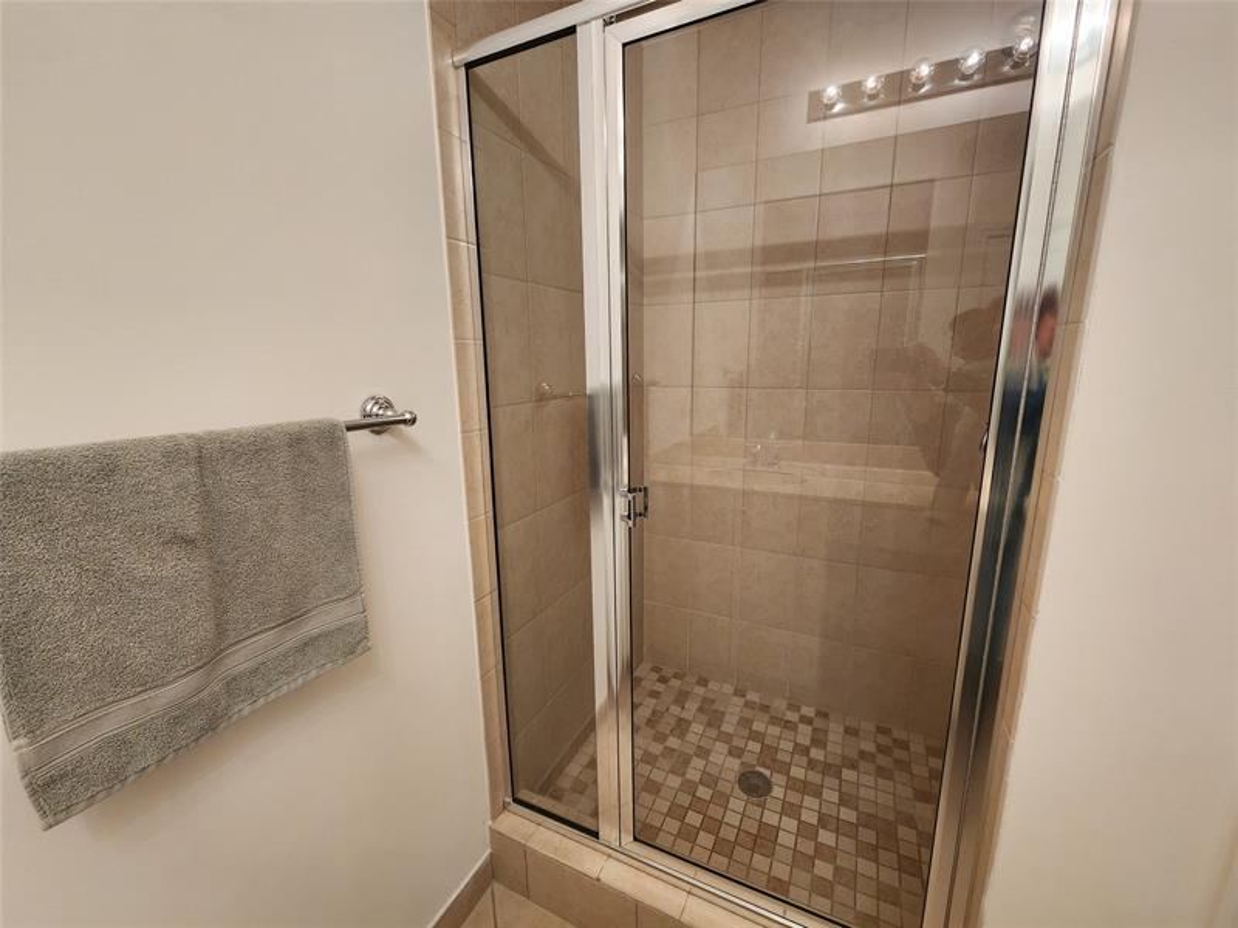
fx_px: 465
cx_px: 619
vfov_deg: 89.9
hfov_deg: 106.2
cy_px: 464
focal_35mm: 13
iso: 200
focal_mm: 2.2
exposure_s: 1/60
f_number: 2.2
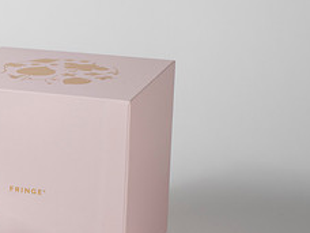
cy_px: 185
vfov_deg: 11.9
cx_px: -7
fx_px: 1110
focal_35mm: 124
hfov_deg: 15.6
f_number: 16
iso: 100
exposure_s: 1/200
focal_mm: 50
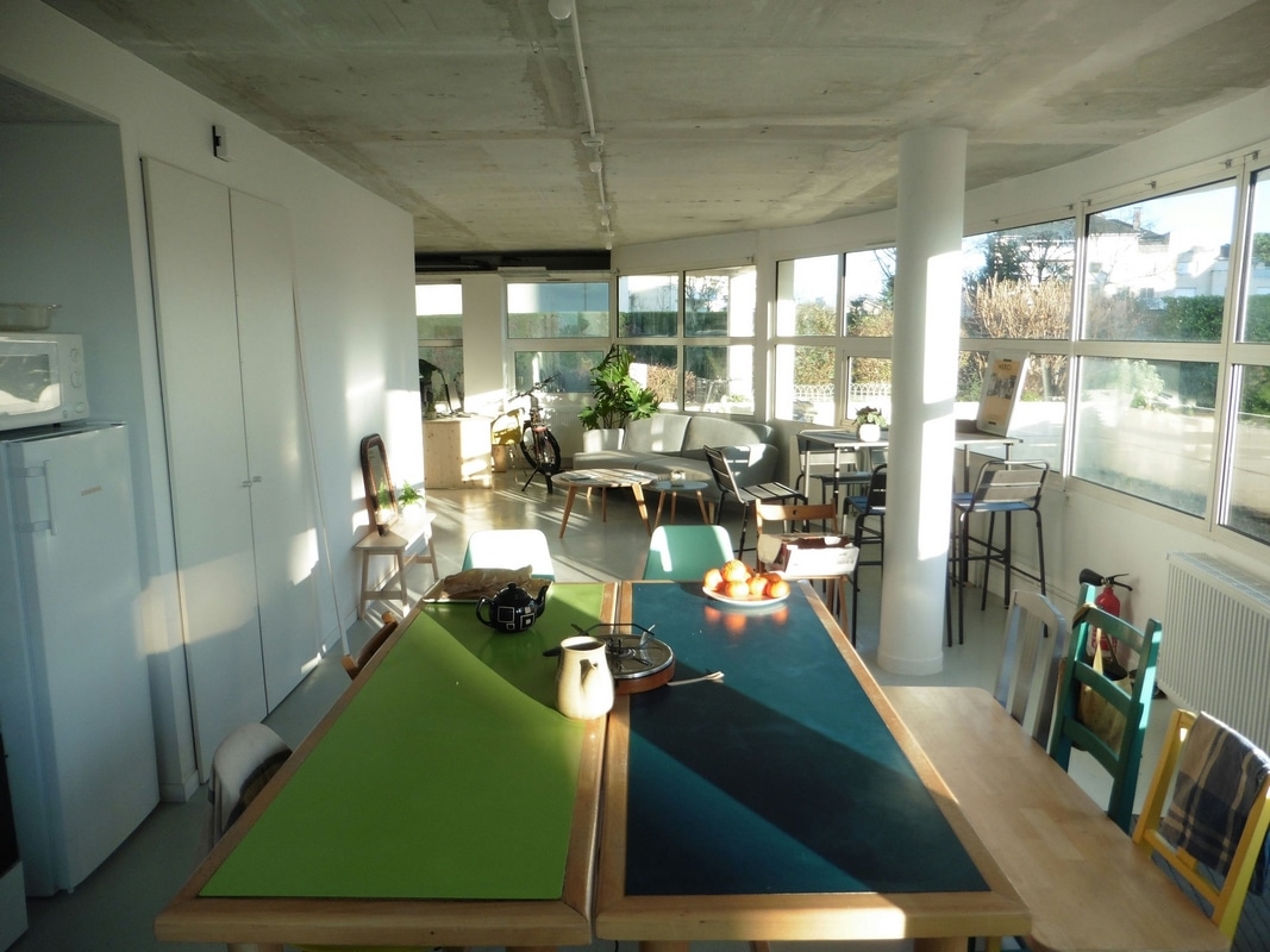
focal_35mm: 24
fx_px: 880
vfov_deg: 56.8
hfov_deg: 71.6
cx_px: 635
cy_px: 476
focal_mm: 4.3
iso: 100
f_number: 3.3
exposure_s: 1/125
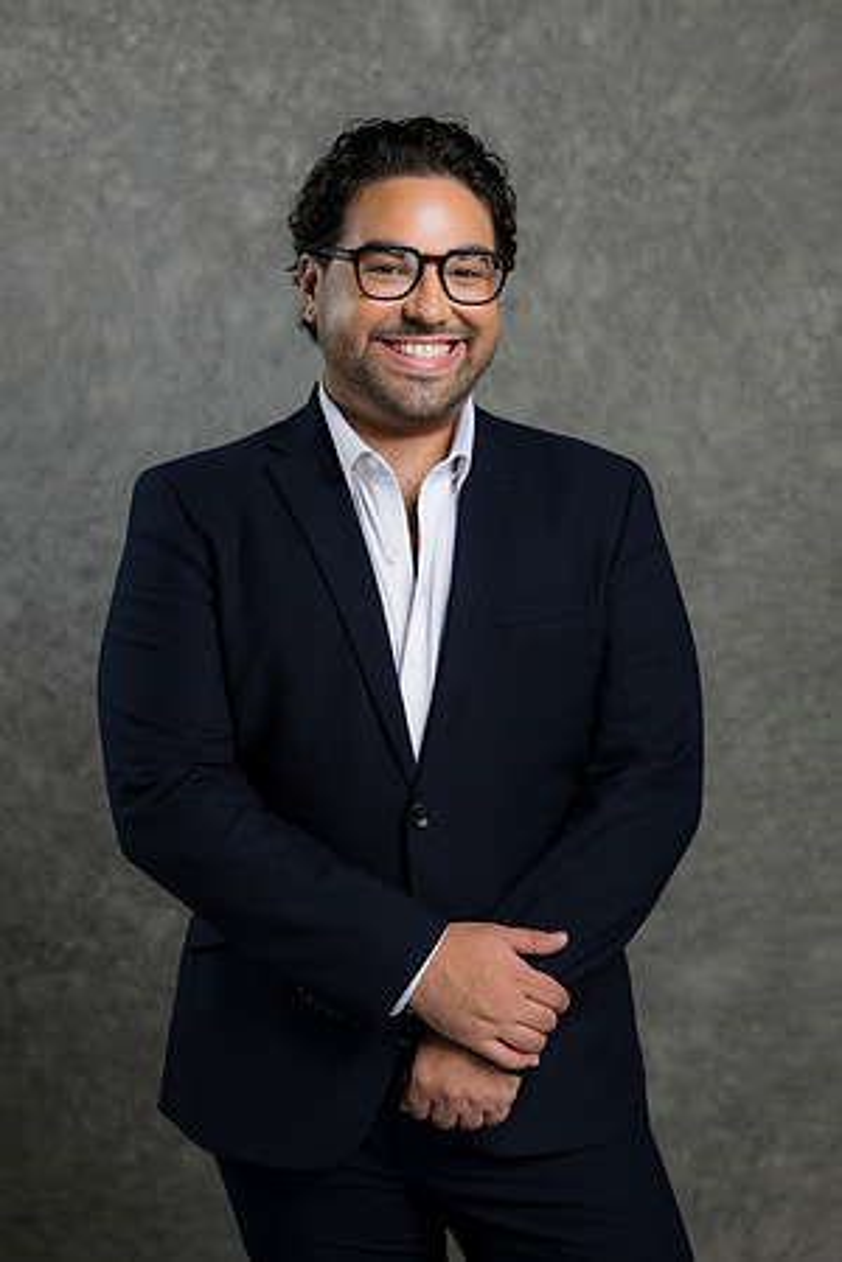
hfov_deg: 16.1
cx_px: 421
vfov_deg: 23.9
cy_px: 631
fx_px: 2982
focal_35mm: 85
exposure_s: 1/200
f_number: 5
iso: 125
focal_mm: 85
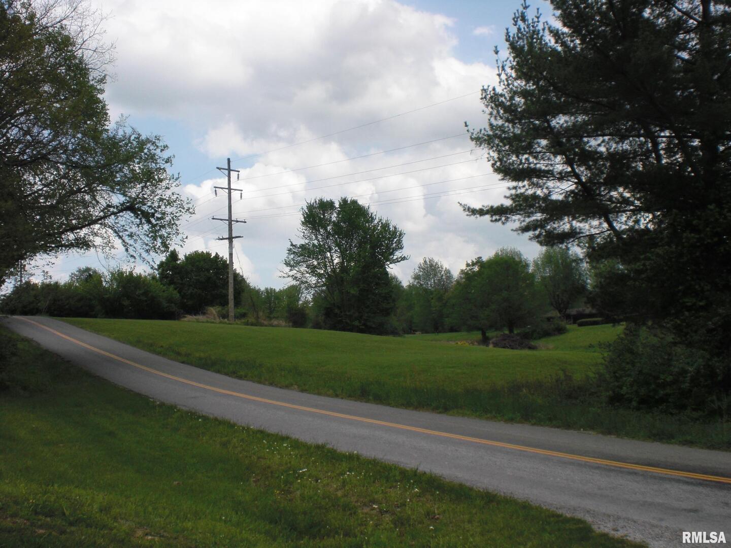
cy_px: 274
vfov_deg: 37.7
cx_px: 366
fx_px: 802
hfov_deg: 49.0
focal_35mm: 38
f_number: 5.6
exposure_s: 1/400
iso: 64
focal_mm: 6.3
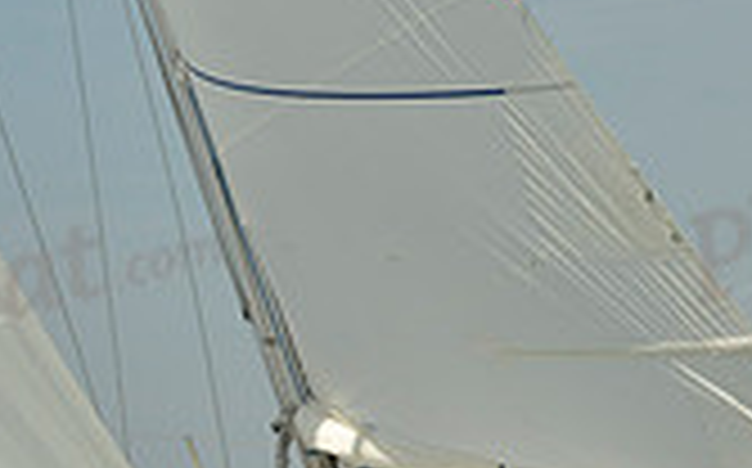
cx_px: 459
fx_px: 5077
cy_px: 484
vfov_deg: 5.3
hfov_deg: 8.5
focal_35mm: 248
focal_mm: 70
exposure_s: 1/1250
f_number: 8
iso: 200
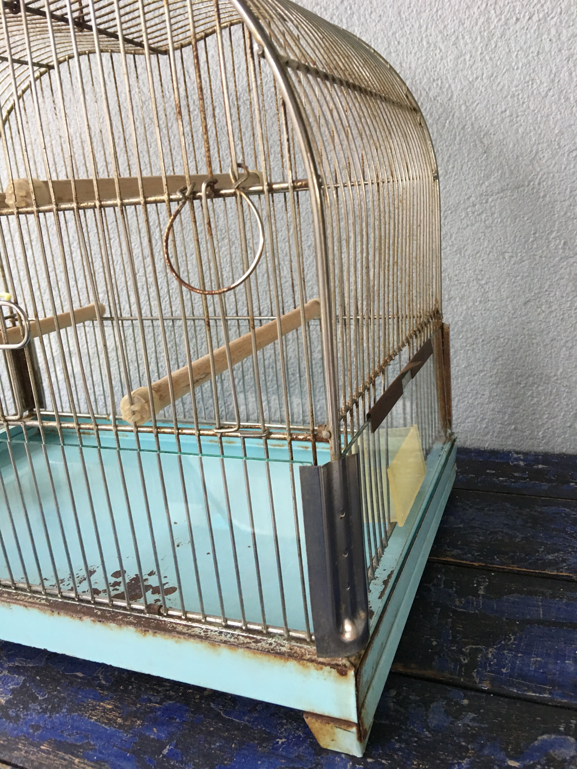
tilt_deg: -13.6
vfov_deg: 61.7
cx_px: 288
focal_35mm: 29
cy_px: 384
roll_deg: +4.2
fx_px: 645
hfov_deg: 48.2
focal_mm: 4.15
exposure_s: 1/17
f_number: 2.2
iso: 64
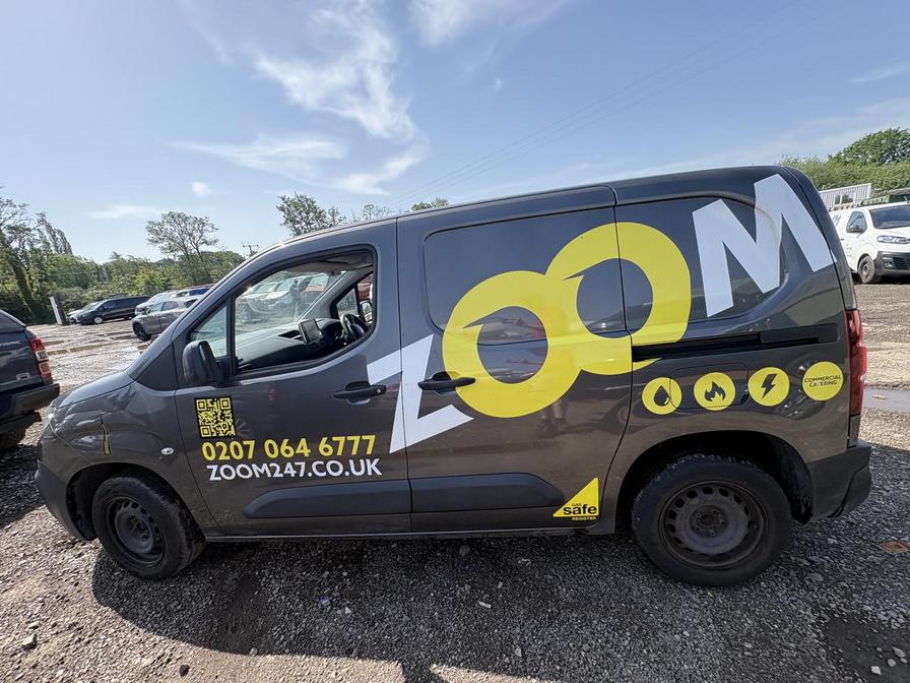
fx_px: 368
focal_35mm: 14
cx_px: 455
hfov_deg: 102.1
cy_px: 342
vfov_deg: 85.7
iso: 40
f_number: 2.2
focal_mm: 2.22
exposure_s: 1/681
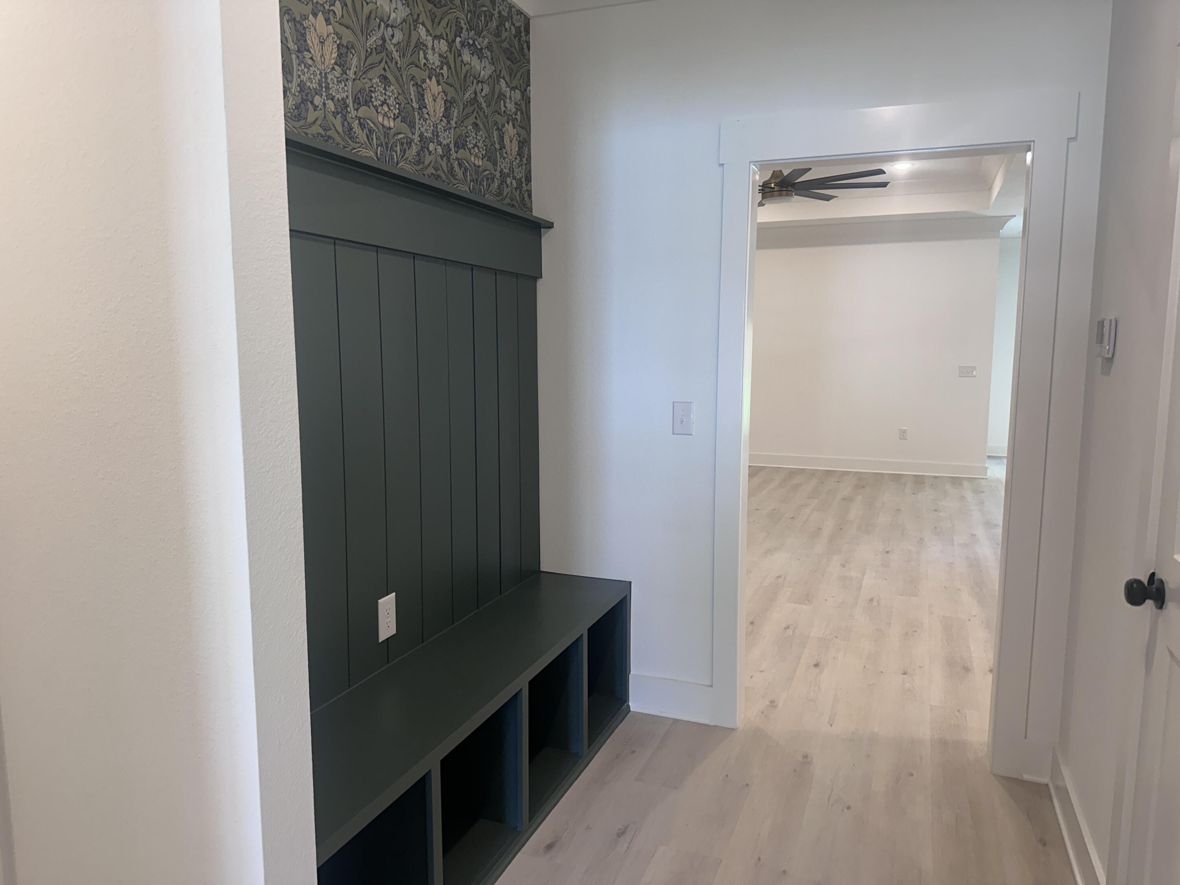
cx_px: 590
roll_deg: -0.1
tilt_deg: -6.3
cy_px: 442
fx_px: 818
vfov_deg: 56.8
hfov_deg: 71.6
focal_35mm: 24
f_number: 1.78
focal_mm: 6.86
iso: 160
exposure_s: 1/120
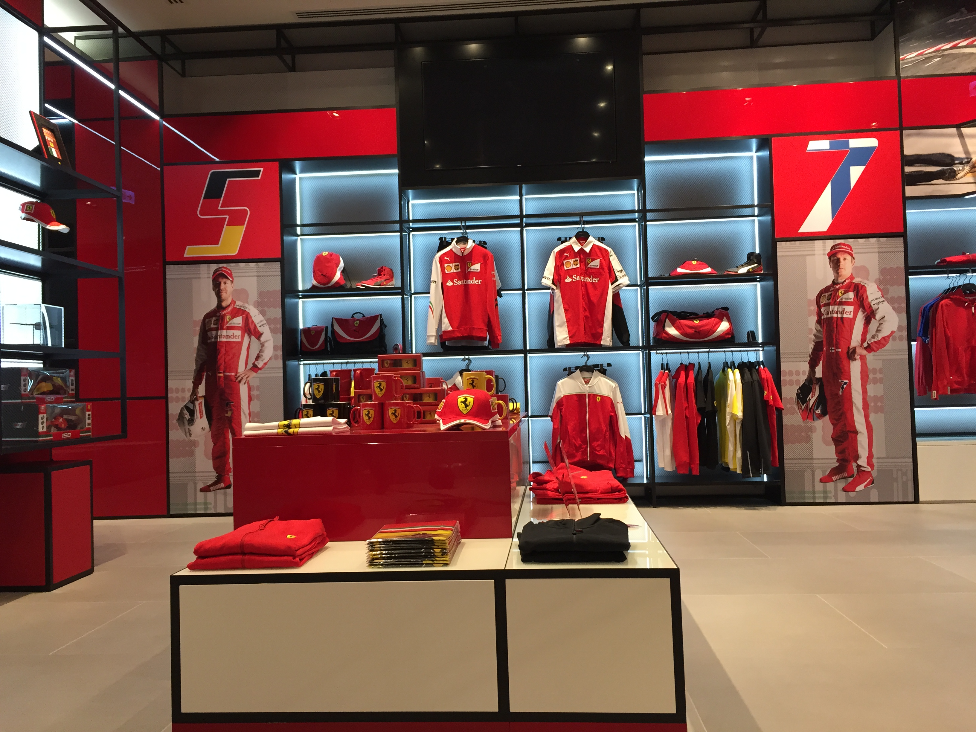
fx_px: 818
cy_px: 366
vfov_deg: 48.2
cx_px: 488
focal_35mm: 29
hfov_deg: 61.7
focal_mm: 4.15
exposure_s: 1/30
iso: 40
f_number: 2.2
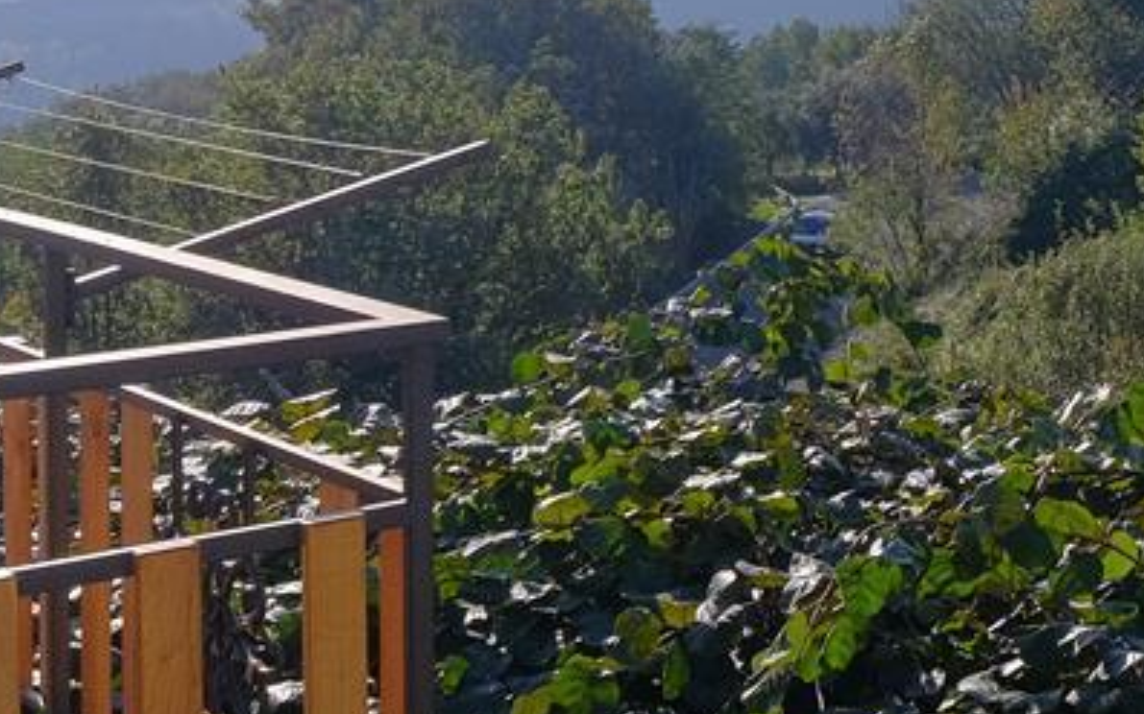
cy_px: -30
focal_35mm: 74
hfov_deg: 25.3
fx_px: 2307
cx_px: 1344
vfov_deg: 17.1
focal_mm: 10
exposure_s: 1/1250
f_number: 5.6
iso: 320
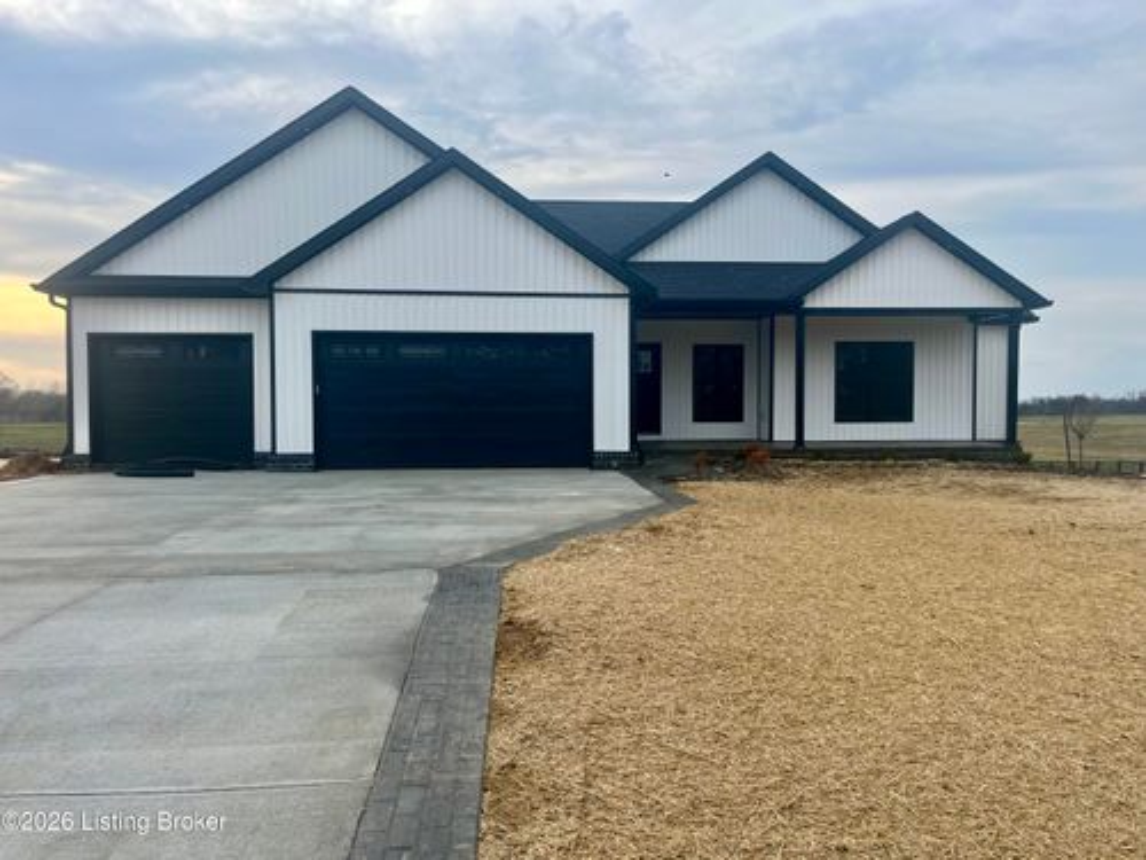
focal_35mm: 26
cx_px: 573
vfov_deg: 53.1
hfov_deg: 67.3
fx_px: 861
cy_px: 430
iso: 50
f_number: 1.6
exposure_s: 1/1309
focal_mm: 5.1
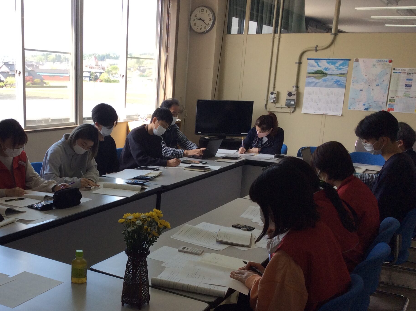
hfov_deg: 41.4
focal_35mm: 45
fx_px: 540
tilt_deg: -14.9
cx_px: 127
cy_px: 203
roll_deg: -2.2
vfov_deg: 31.9
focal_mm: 3.3
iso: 32
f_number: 2.4
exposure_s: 1/151
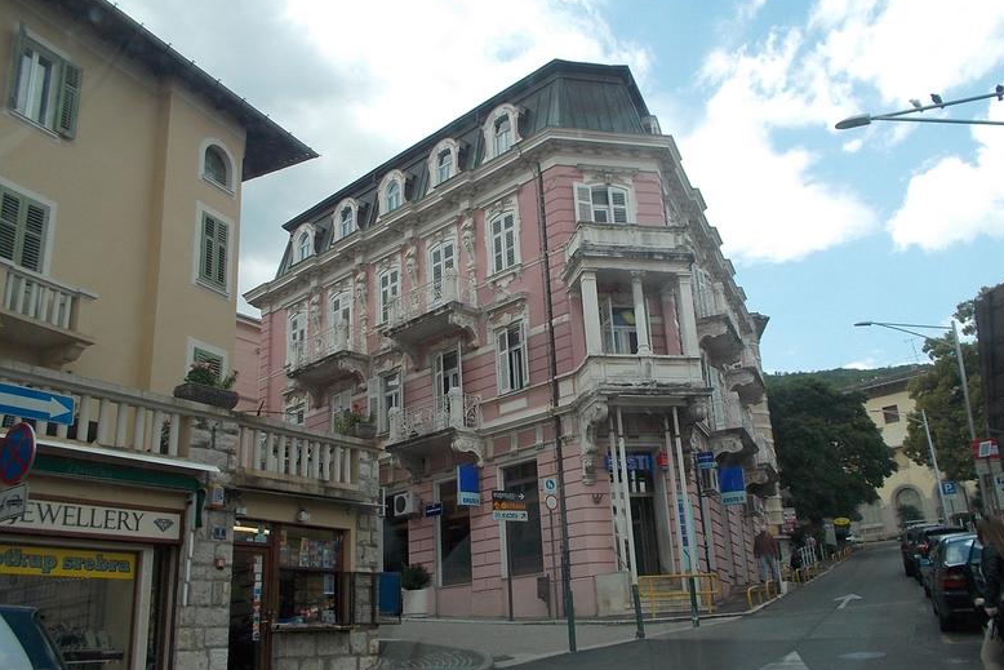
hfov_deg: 60.3
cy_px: 350
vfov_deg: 42.3
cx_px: 515
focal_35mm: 31
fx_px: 865
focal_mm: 4.1
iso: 80
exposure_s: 1/400
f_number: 3.3
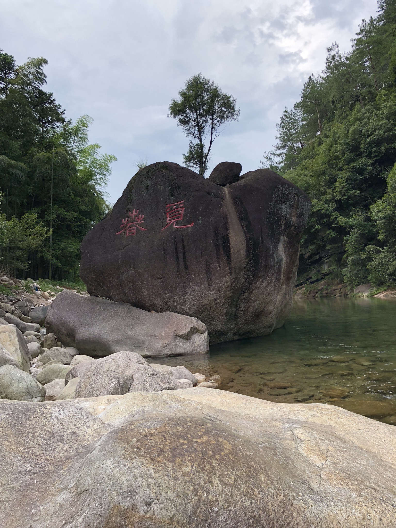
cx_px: 198
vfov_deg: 63.4
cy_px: 264
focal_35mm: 28
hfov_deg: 49.7
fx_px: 427
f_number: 1.8
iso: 20
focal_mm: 4
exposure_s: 1/461
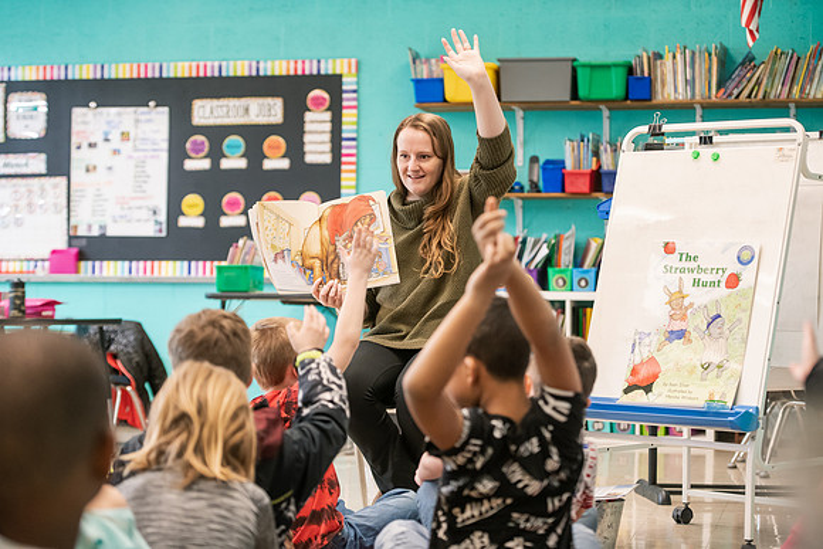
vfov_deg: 16.7
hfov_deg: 24.8
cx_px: 412
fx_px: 1875
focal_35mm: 82
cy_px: 274
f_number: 3.2
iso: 2000
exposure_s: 1/200
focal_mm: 82
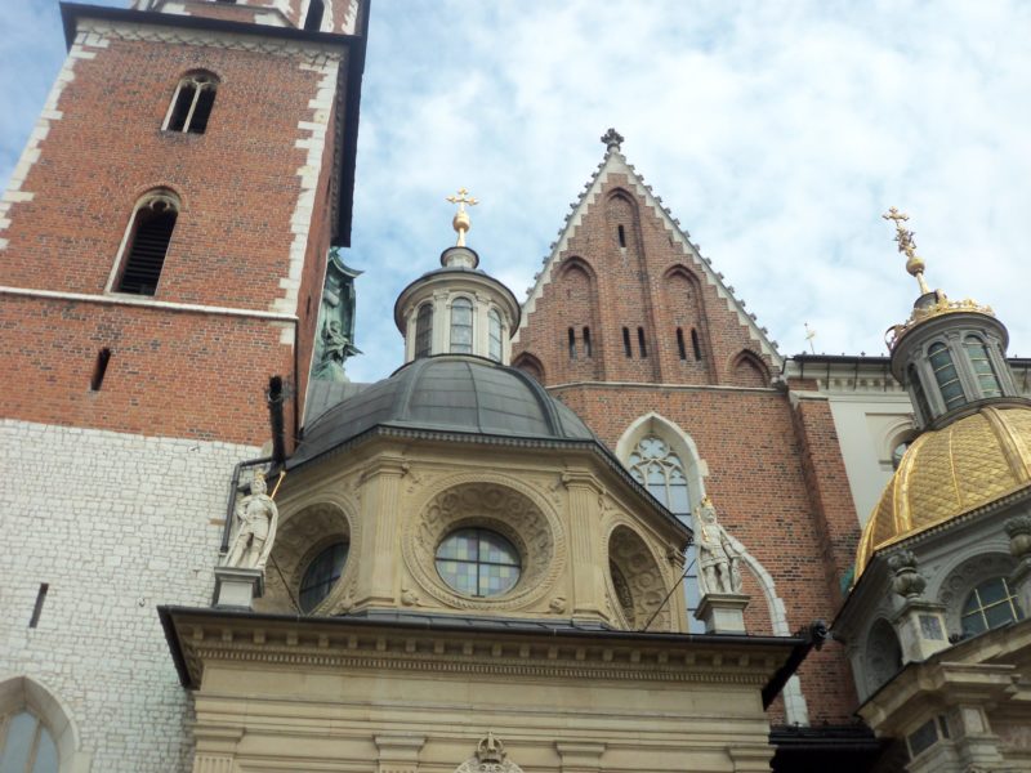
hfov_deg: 54.0
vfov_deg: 41.8
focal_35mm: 34
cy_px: 386
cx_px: 516
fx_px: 1013
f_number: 2.9
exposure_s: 1/640
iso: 80
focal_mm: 5.7
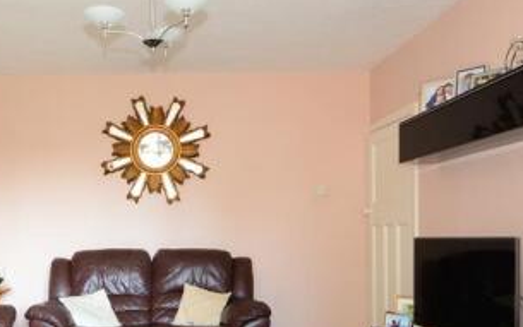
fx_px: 515
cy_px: 228
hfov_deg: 52.3
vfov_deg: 34.8
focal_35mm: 36
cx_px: 153
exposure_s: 1/4
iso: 640
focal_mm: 11
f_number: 11
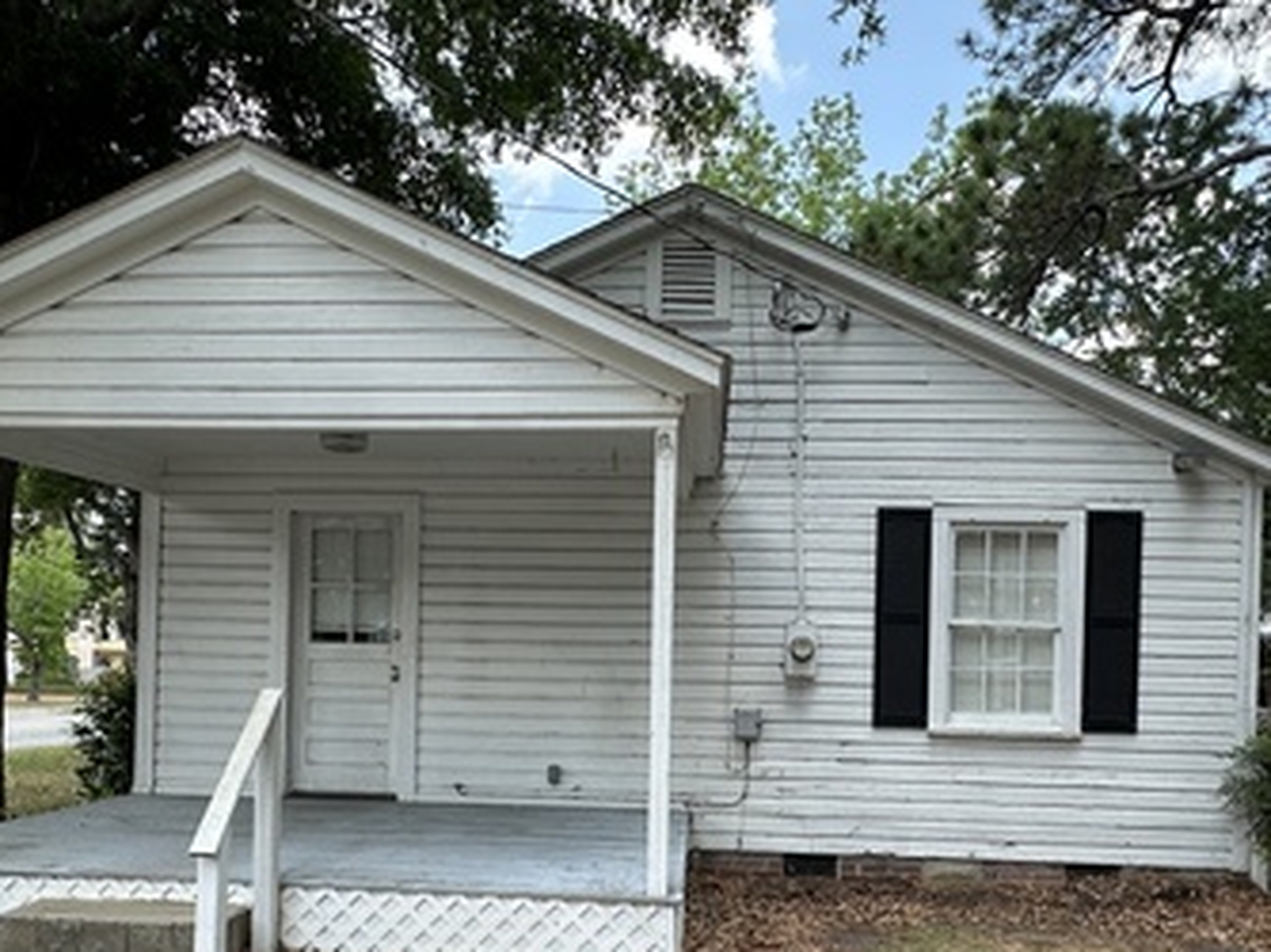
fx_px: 1027
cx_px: 653
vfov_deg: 48.3
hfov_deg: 63.5
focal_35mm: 28
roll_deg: -2.5
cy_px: 678
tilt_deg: +2.0
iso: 40
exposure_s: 1/456
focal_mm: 2.22
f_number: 2.2
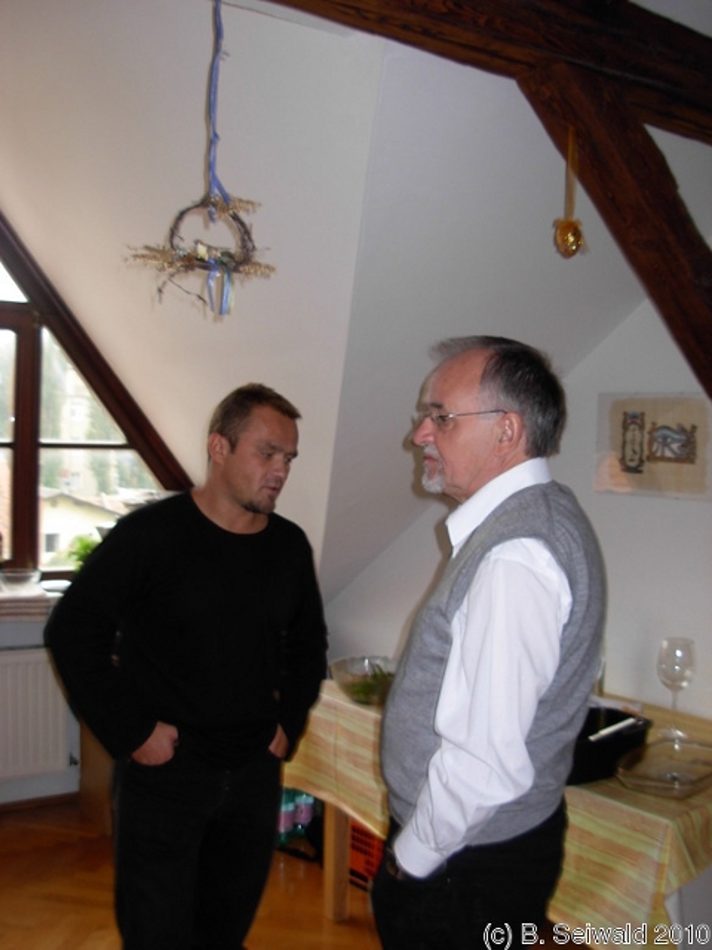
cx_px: 356
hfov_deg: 37.7
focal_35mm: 38
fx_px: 1042
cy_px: 475
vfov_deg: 49.0
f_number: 2.9
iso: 79
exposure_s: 1/32
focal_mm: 6.3
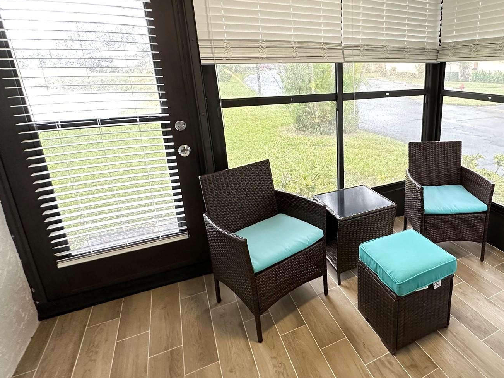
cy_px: 154
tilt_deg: -16.0
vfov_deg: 60.6
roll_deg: +0.0
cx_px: 357
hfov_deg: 72.8
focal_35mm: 22
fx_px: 320
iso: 320
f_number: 2.2
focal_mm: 2.22
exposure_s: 1/60
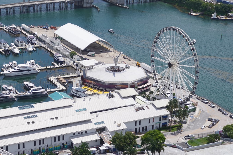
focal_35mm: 93
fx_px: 601
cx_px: 56
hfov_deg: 21.7
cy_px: 62
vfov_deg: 14.7
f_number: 5.6
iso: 100
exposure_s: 1/1000
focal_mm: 37
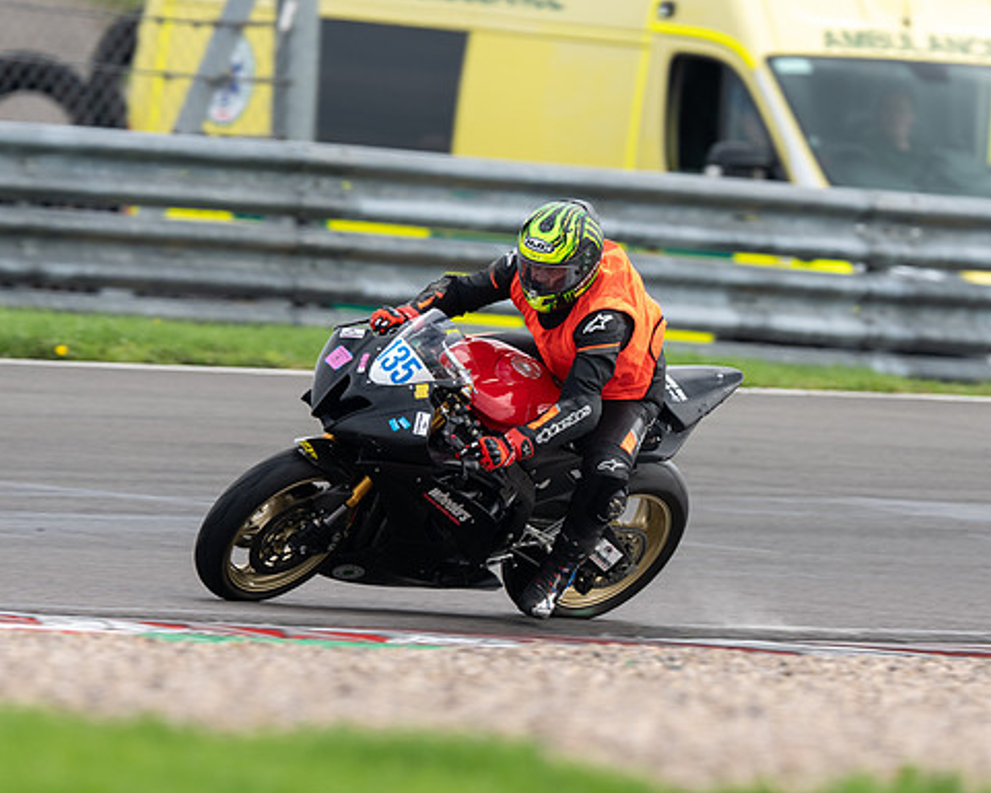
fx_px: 32709
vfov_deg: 1.4
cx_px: 518
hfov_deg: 1.7
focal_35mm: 1115
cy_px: 359
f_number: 5.6
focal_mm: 600
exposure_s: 1/500
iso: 200
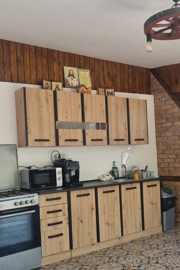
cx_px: 120
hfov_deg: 33.1
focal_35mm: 40
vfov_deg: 48.3
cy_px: 152
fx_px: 300
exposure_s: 1/104
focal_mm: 5.4
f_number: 1.8
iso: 50
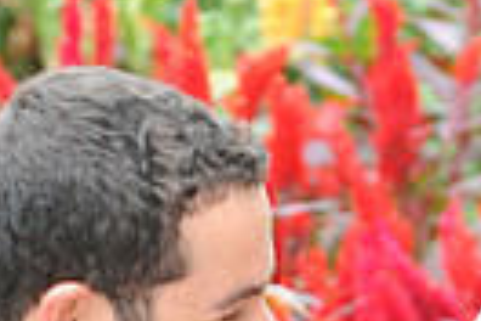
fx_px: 9112
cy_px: 624
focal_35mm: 682
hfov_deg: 3.0
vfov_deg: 2.0
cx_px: 346
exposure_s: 1/125
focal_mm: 155
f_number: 5.6
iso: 500
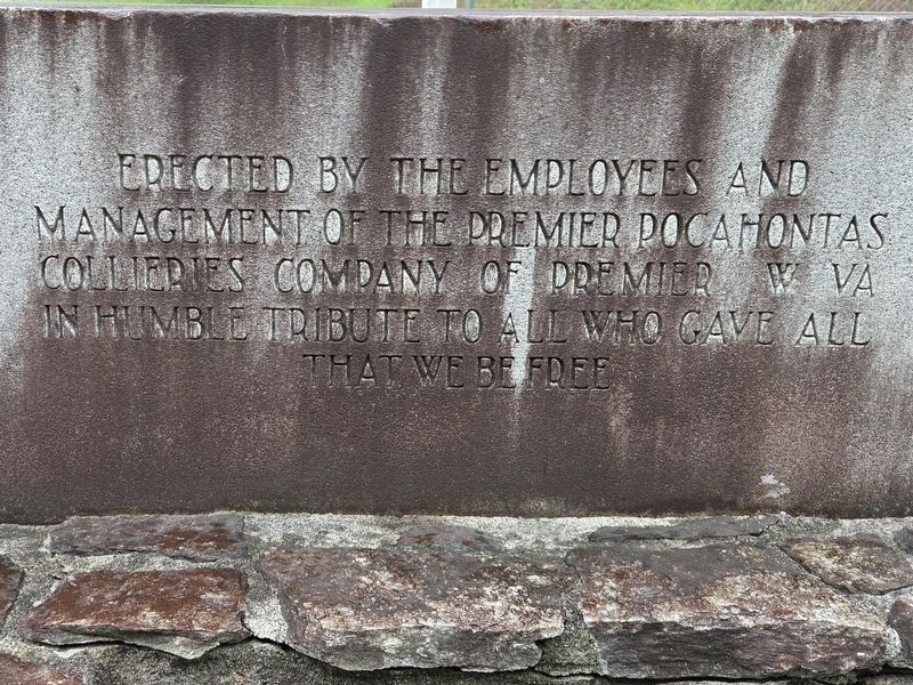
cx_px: 456
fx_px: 607
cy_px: 342
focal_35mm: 23
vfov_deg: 58.9
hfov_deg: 73.9
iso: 50
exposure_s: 1/182
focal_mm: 5.4
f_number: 1.8
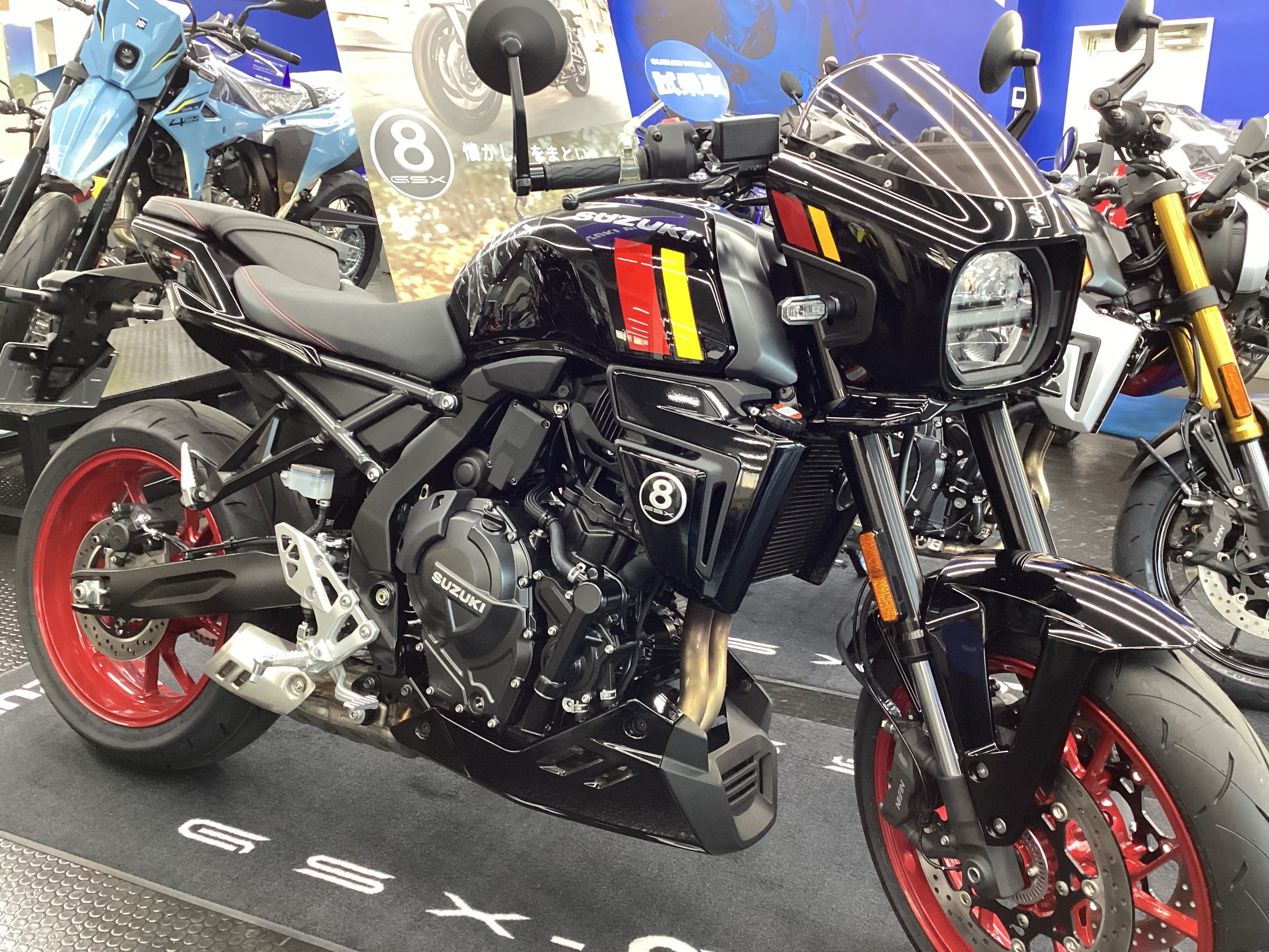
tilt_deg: -17.0
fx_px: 1136
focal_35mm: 31
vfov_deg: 45.4
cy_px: 476
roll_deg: -1.7
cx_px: 634
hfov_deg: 58.4
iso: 250
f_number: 2.4
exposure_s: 1/60
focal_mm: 3.3
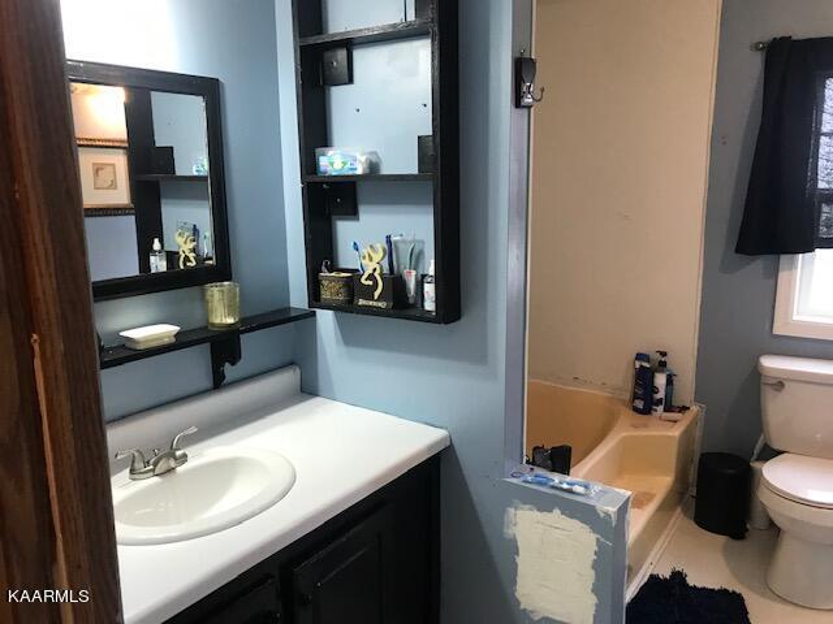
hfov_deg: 63.4
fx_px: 674
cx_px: 416
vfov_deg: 49.7
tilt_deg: -11.2
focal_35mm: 28
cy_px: 312
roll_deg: +1.0
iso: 40
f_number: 1.8
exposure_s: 1/30
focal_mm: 3.99
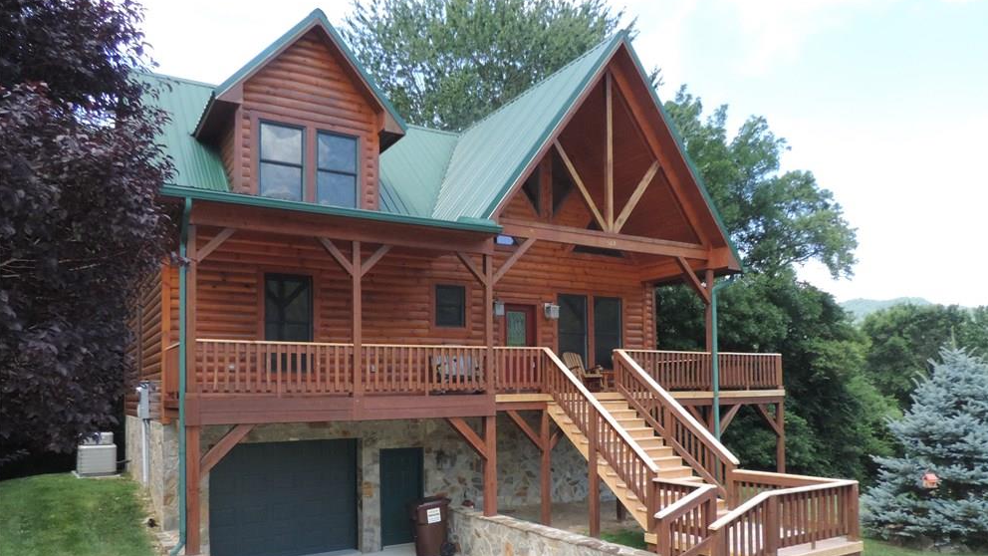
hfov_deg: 69.9
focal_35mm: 27
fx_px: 707
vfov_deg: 42.3
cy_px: 369
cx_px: 505
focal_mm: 4.3
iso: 560
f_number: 3
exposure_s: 1/1000
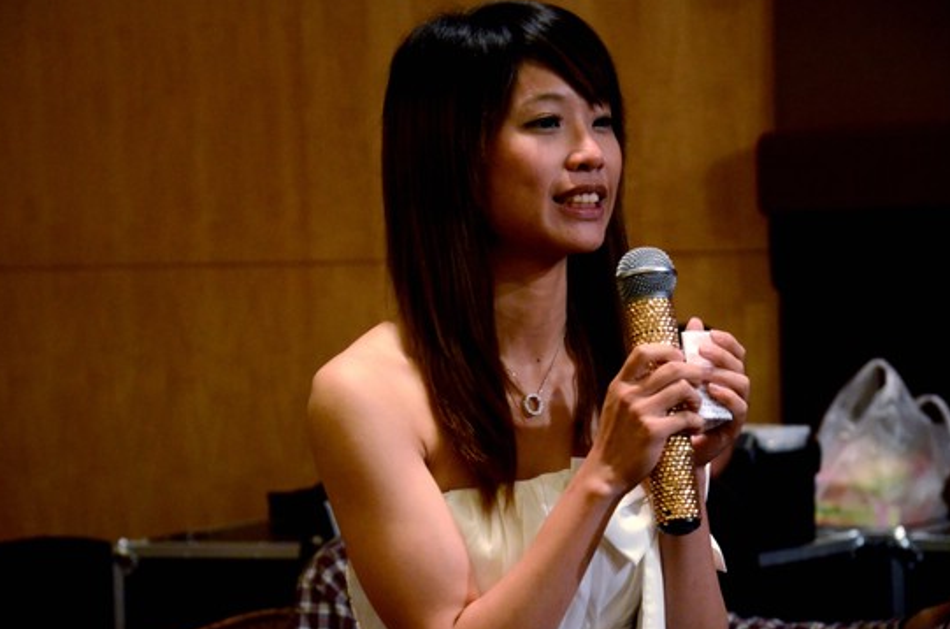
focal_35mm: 175
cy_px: 321
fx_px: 4595
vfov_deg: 7.8
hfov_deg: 11.8
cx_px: 446
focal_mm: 105
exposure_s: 1/100
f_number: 5.6
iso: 3200
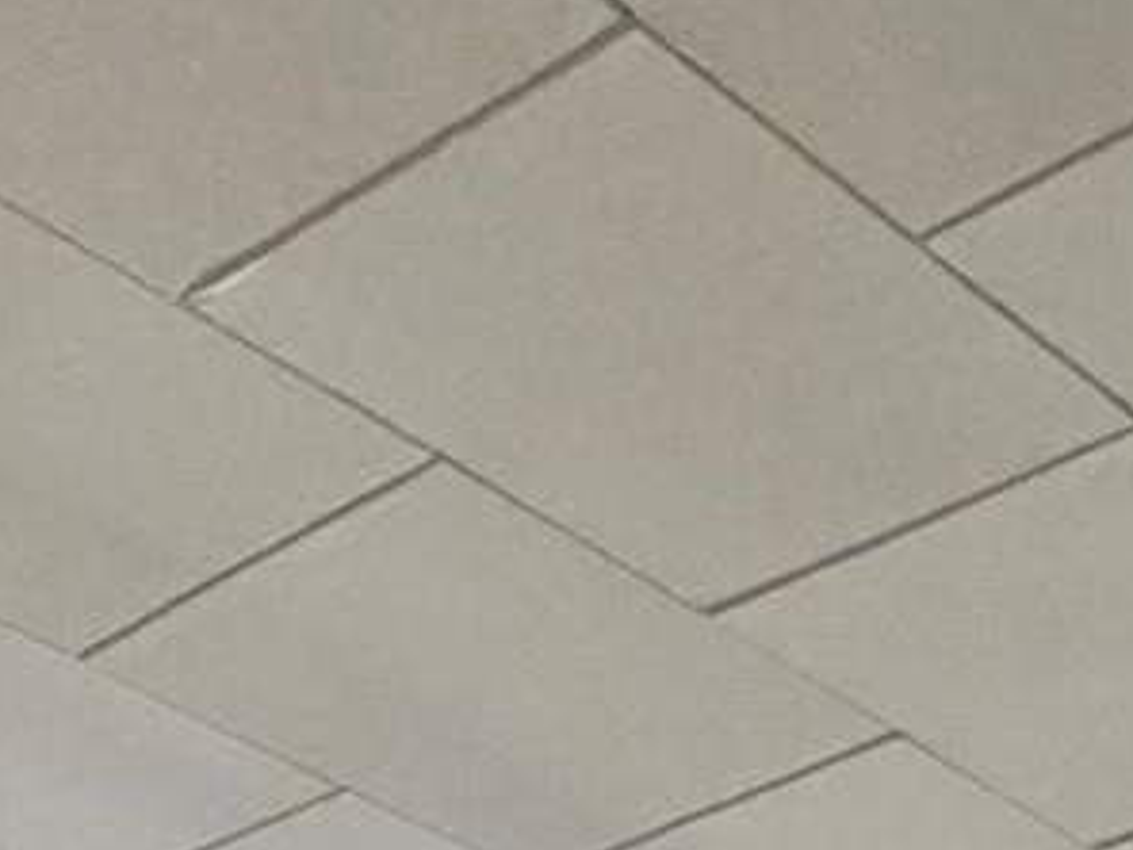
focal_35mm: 97
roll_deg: +0.2
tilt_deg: -0.6
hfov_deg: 18.5
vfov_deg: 11.2
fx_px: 3175
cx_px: 1554
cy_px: 2359
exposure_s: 1/68
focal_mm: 2.22
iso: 320
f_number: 2.2
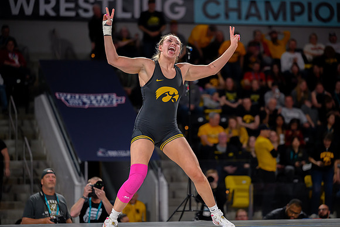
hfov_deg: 15.2
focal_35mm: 135
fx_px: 1275
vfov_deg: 10.2
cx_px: 170
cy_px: 114
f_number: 2.8
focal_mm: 135
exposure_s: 1/800
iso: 3200
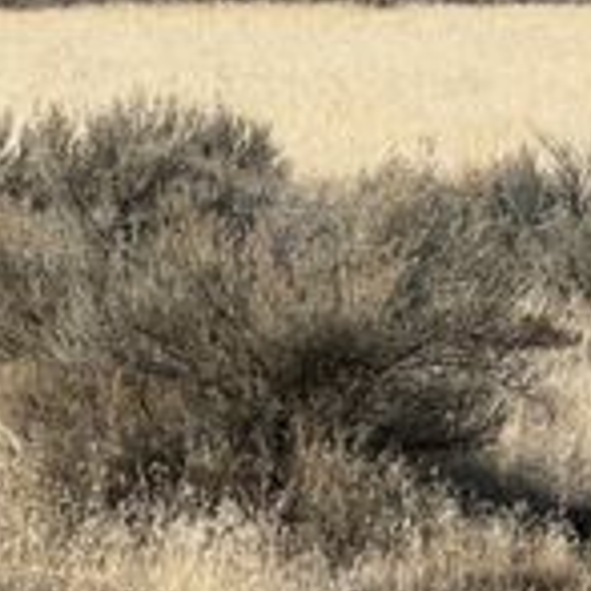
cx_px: -285
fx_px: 5814
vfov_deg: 5.8
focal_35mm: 301
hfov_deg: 5.8
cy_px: -42
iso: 25
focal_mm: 16.89
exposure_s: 1/638
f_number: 2.8
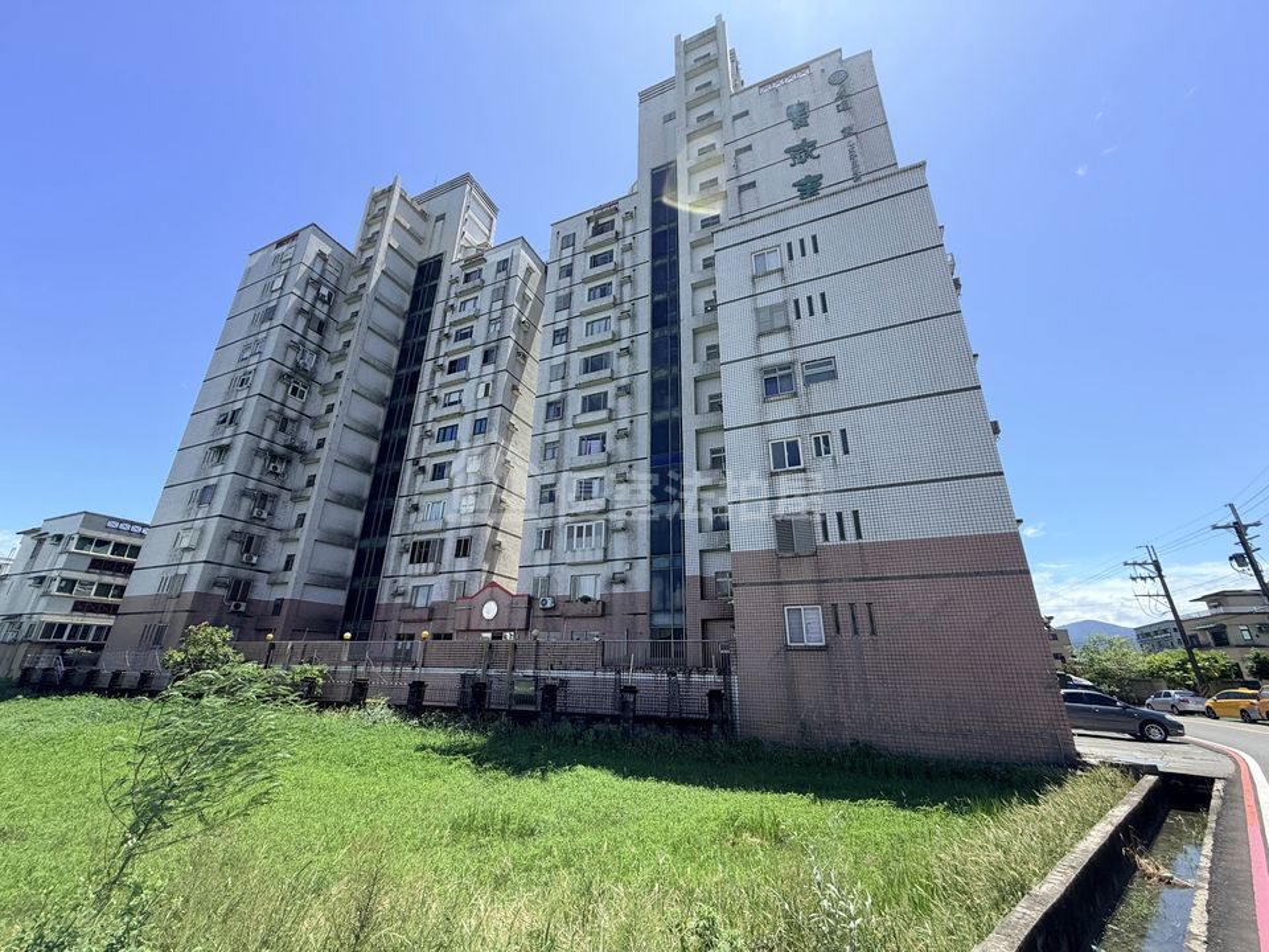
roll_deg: -0.7
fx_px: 513
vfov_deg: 85.7
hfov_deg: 102.1
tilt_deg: +21.8
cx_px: 634
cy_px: 476
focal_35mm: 14
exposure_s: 1/770
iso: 32
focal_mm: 2.22
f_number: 2.2
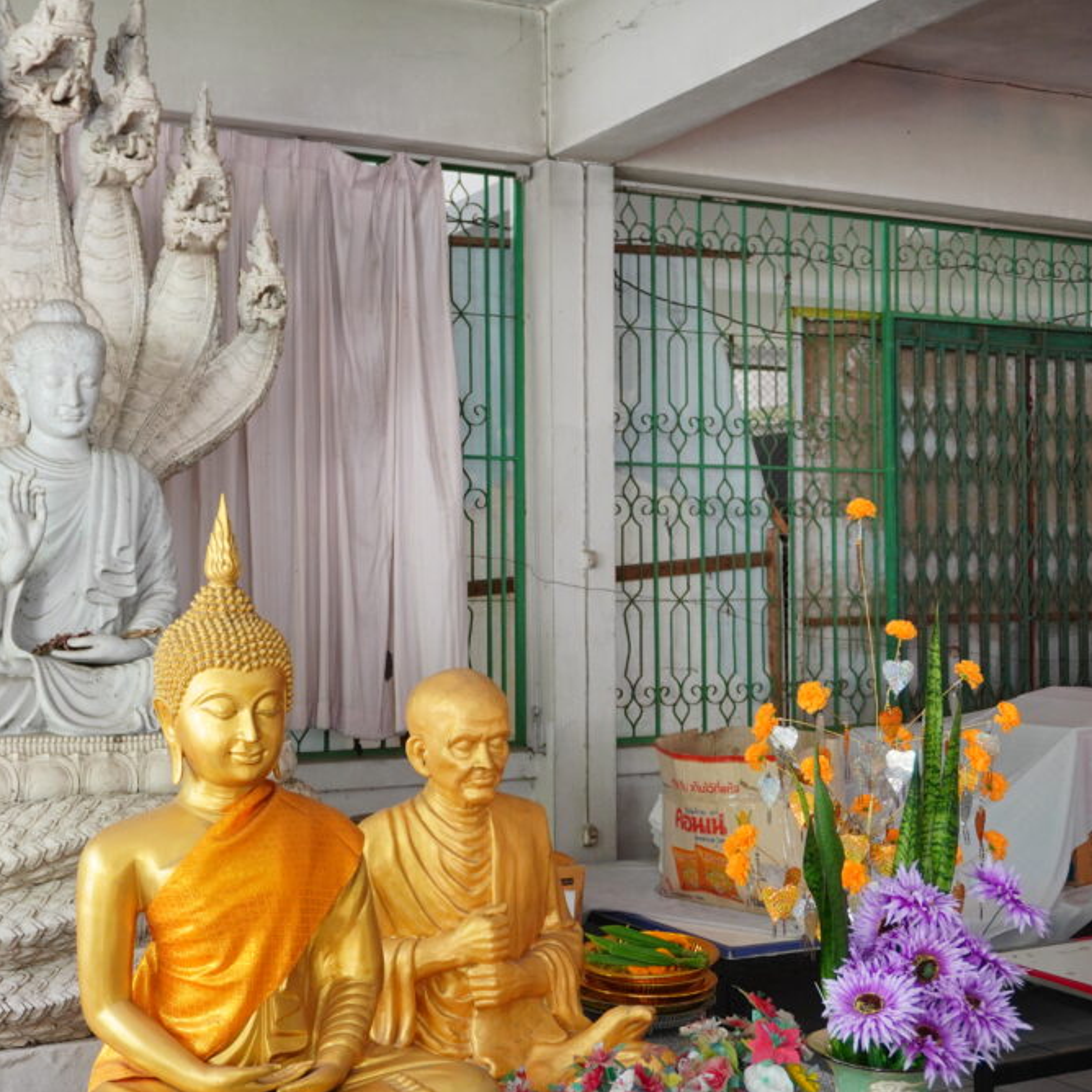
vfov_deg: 39.2
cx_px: 363
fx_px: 1535
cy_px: 555
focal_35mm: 43
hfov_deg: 38.7
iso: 640
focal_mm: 22
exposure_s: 1/80
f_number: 4
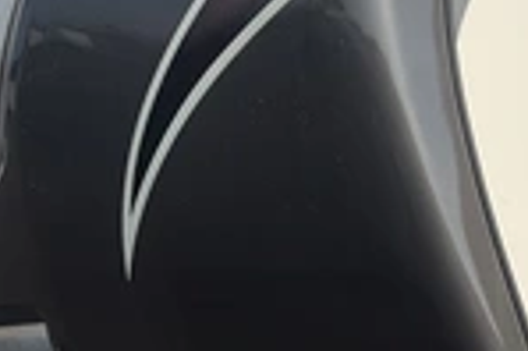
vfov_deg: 16.4
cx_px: 220
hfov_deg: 25.1
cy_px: -11
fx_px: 1187
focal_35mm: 81
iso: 25
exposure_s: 1/1912
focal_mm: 3
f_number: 1.8
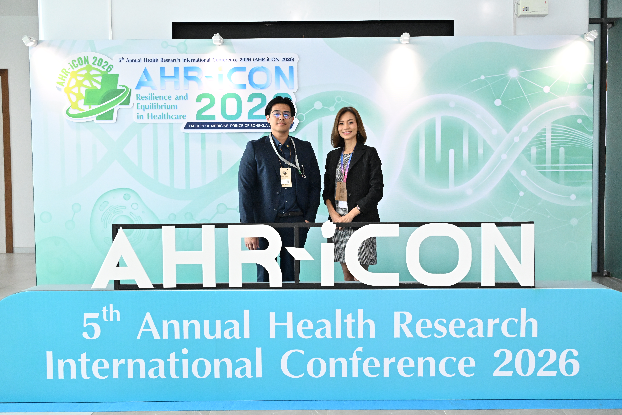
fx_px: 544
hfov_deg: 59.5
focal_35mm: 32
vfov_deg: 41.7
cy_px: 208
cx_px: 311
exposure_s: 1/640
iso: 6400
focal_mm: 31.5
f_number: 4
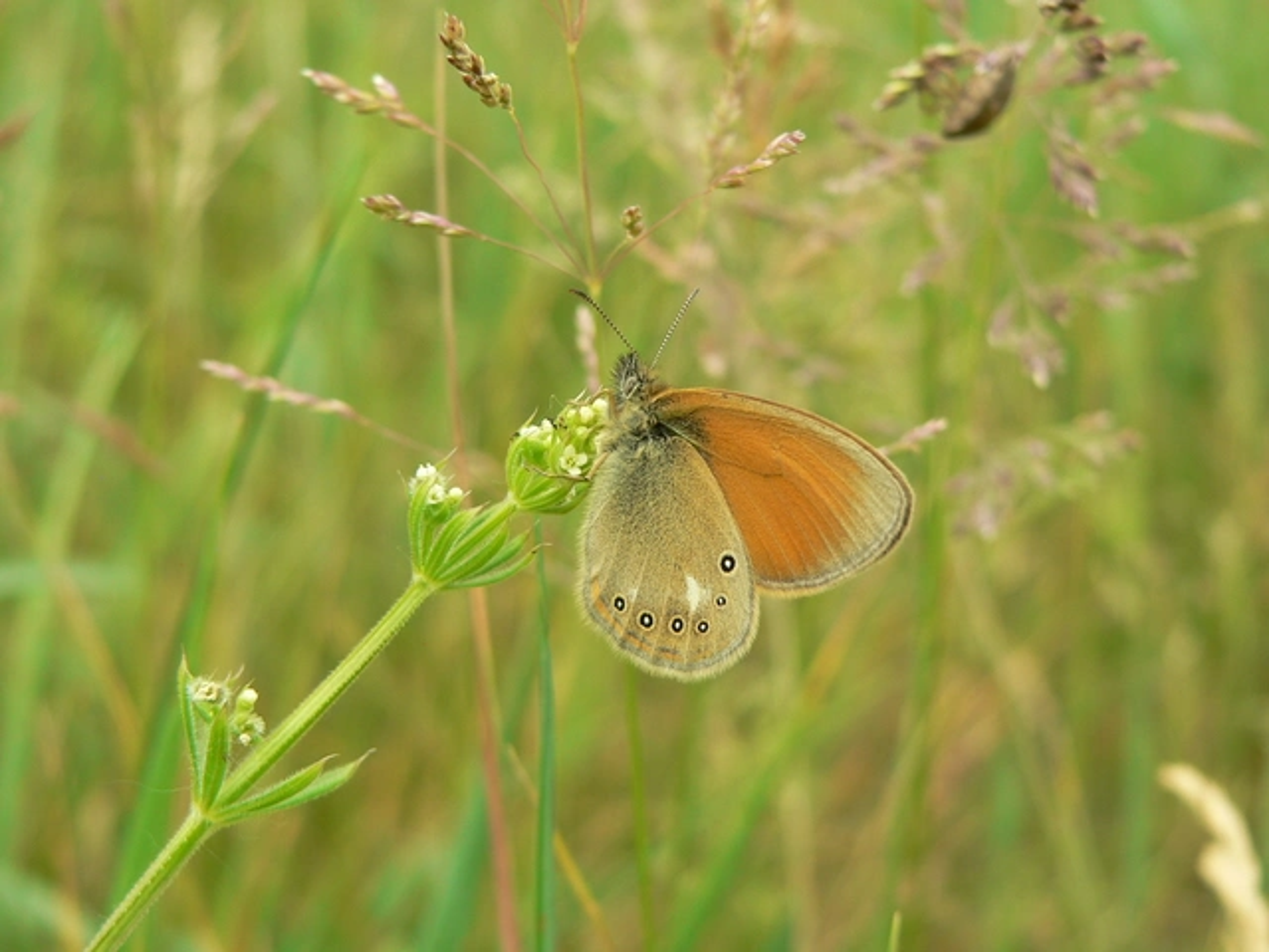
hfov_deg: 26.7
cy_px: 476
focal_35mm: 73
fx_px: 2676
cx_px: 634
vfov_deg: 20.2
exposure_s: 1/160
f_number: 4
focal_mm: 12.1
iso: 80
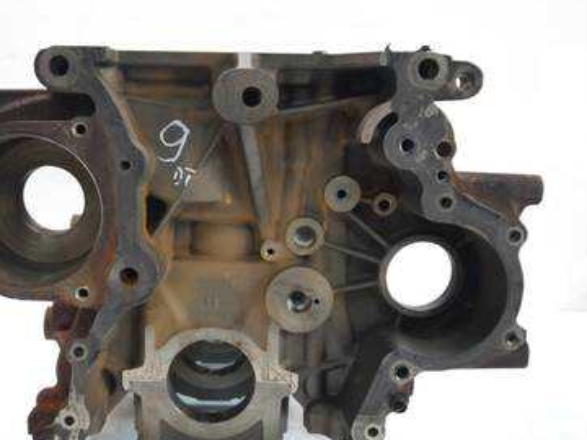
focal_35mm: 40
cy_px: 217
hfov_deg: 46.5
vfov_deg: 36.0
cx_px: 233
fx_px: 678
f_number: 3.6
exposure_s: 1/125
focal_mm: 15
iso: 1600
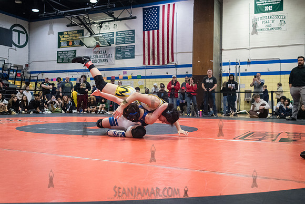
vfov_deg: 37.4
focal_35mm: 35
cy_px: 102
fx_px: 301
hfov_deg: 53.8
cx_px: 152
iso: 8000
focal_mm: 35
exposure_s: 1/400
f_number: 4
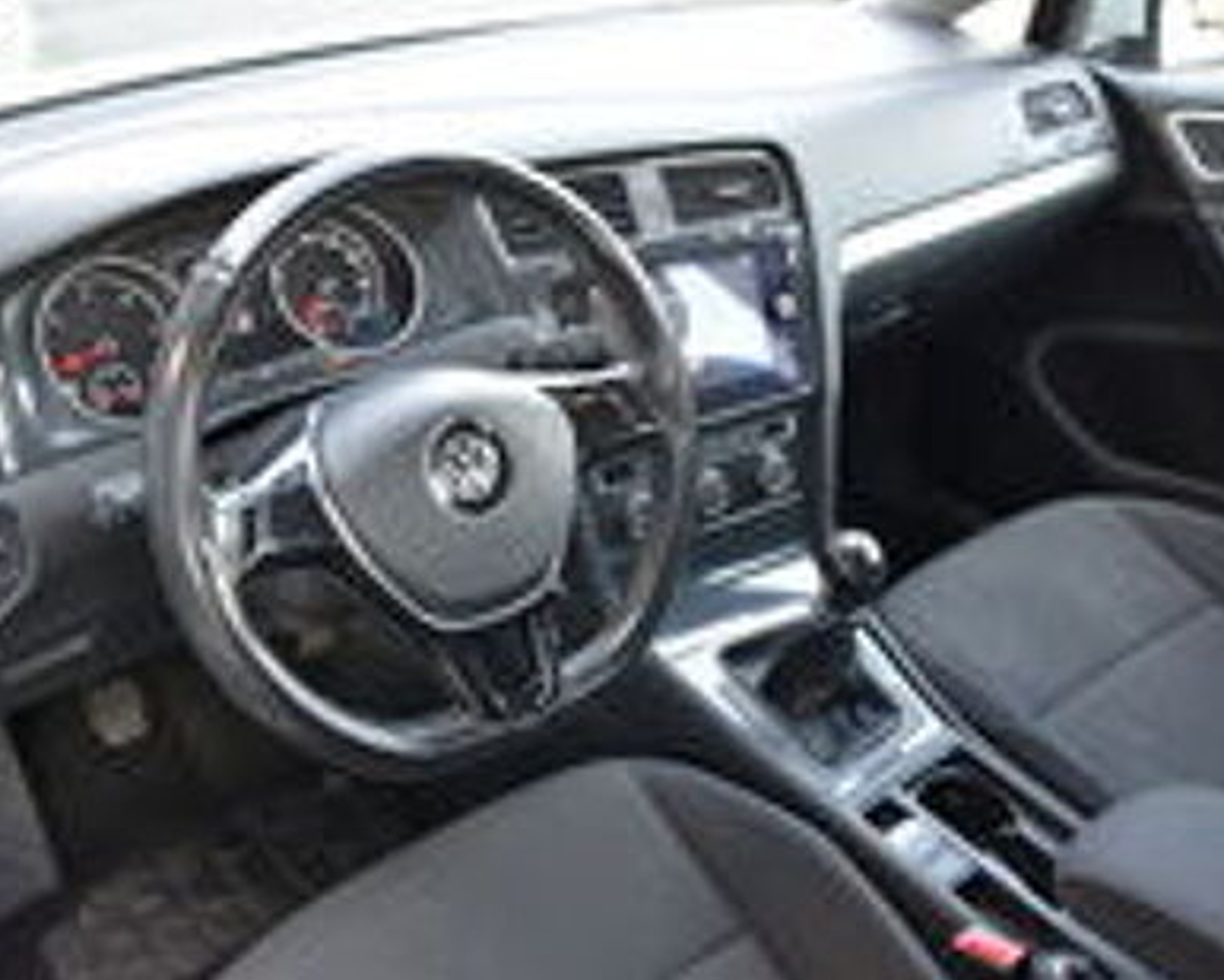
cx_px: 476
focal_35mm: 35
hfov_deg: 51.1
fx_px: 1268
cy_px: 496
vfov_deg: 42.2
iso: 640
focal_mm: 20
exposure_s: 1/60
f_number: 4
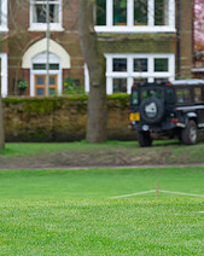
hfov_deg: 2.9
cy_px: 72
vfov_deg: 3.7
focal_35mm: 526
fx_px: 3978
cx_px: 250
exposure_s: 1/250
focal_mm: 200
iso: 720
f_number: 6.3
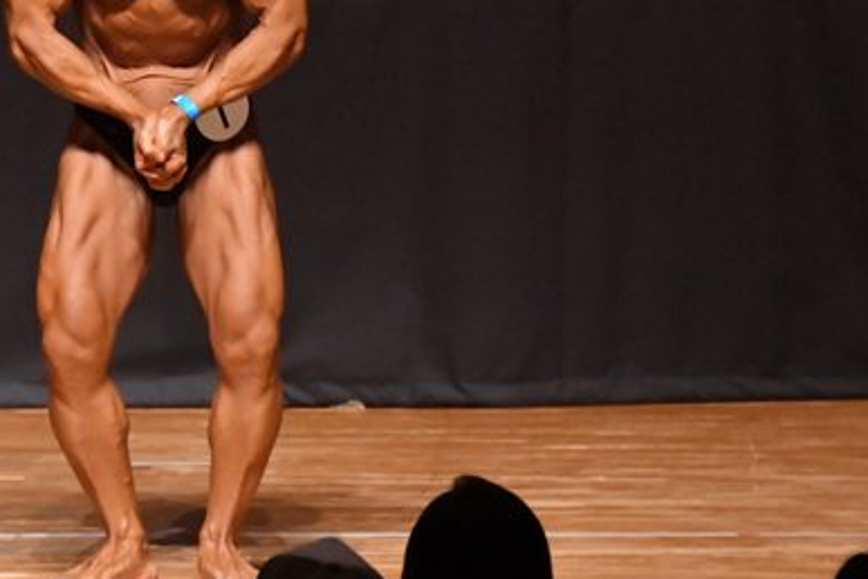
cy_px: 130
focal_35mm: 571
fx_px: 13766
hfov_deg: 3.6
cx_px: 33
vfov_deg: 2.4
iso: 10000
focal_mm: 190
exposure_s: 1/400
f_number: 5.6
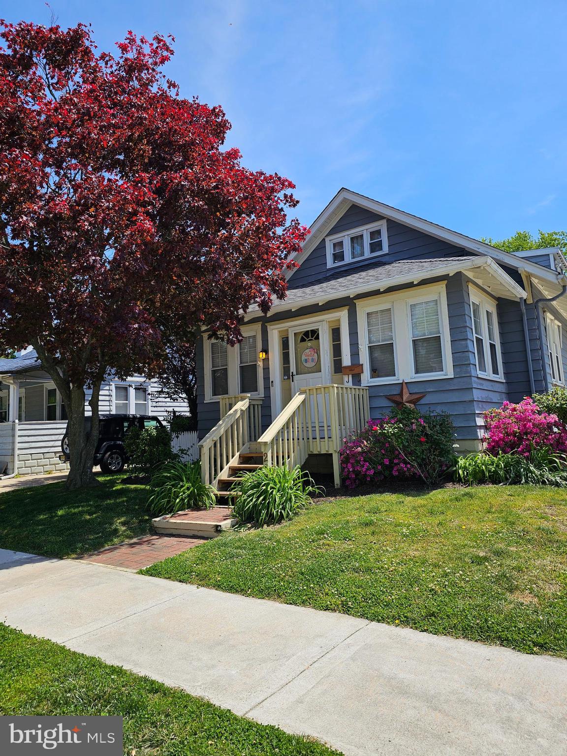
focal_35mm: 23
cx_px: 284
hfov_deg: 58.9
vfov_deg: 73.9
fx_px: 502
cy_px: 378
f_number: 1.7
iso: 10
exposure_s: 1/707
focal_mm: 6.3
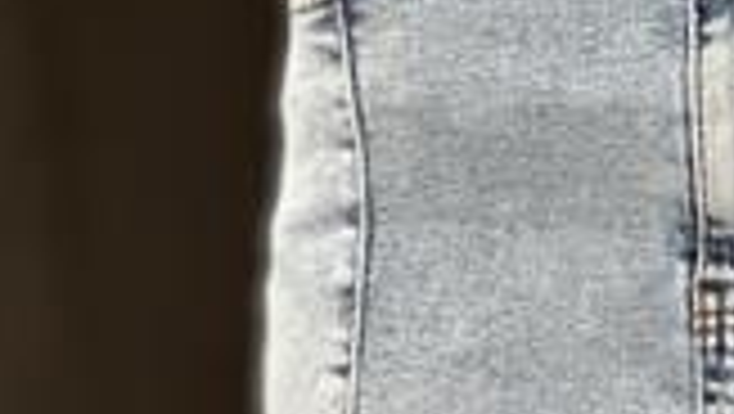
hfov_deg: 10.1
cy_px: 587
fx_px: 4149
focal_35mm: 213
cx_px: 689
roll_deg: +1.3
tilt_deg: -9.5
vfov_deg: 5.7
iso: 125
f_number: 2.8
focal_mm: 9
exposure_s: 1/33
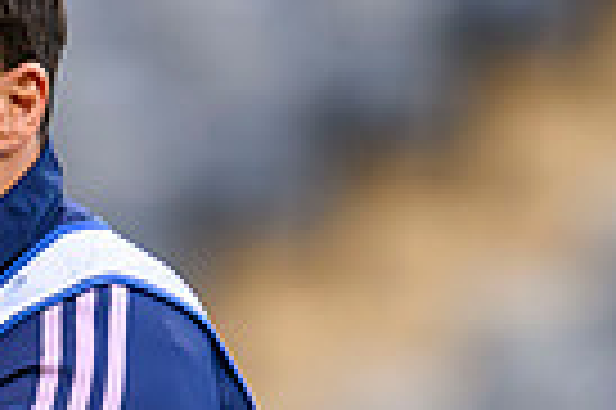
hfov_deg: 0.7
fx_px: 47273
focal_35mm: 2766
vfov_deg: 0.5
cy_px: 469
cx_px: -354
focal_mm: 560
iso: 1000
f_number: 4
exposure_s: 1/1000
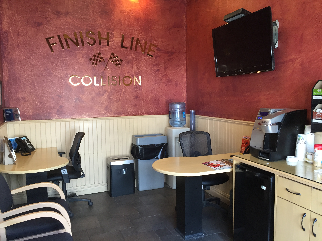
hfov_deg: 61.7
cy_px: 120
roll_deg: +0.4
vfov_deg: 48.2
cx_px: 161
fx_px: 270
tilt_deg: -5.6
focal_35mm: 29
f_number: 2.2
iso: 40
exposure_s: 1/30
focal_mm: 4.15
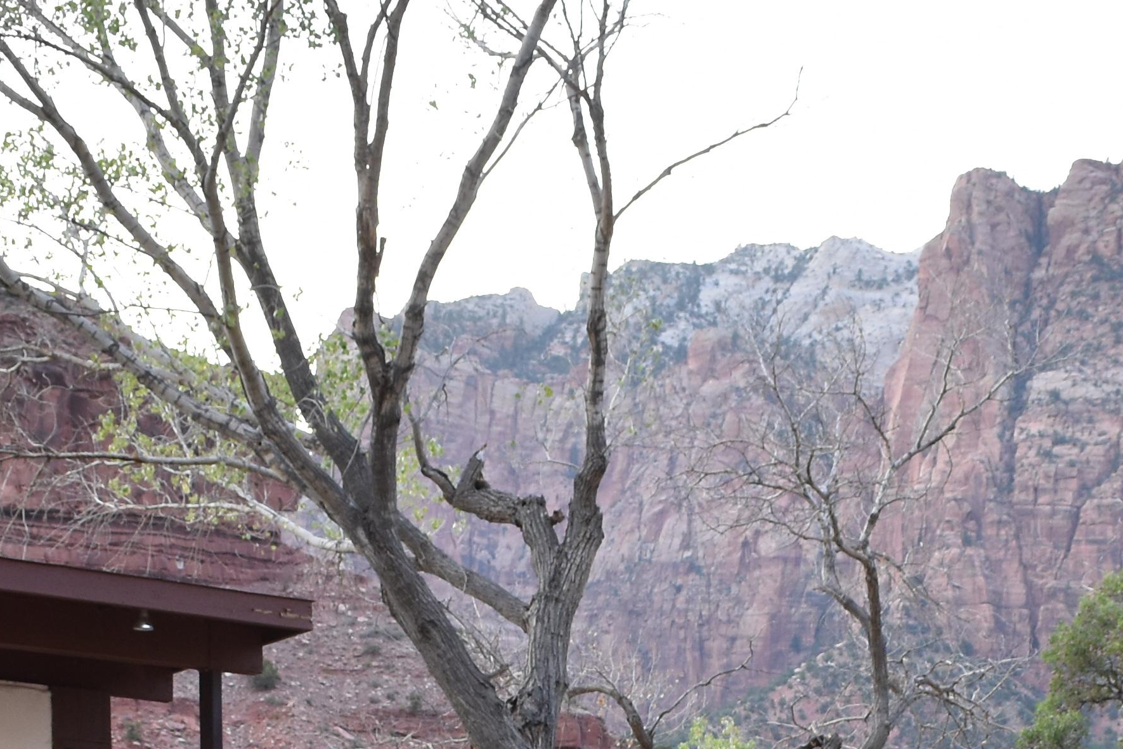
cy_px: 1185
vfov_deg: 12.1
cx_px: 648
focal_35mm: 107
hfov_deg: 19.1
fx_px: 3328
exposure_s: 1/80
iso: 400
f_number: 4.5
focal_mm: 21
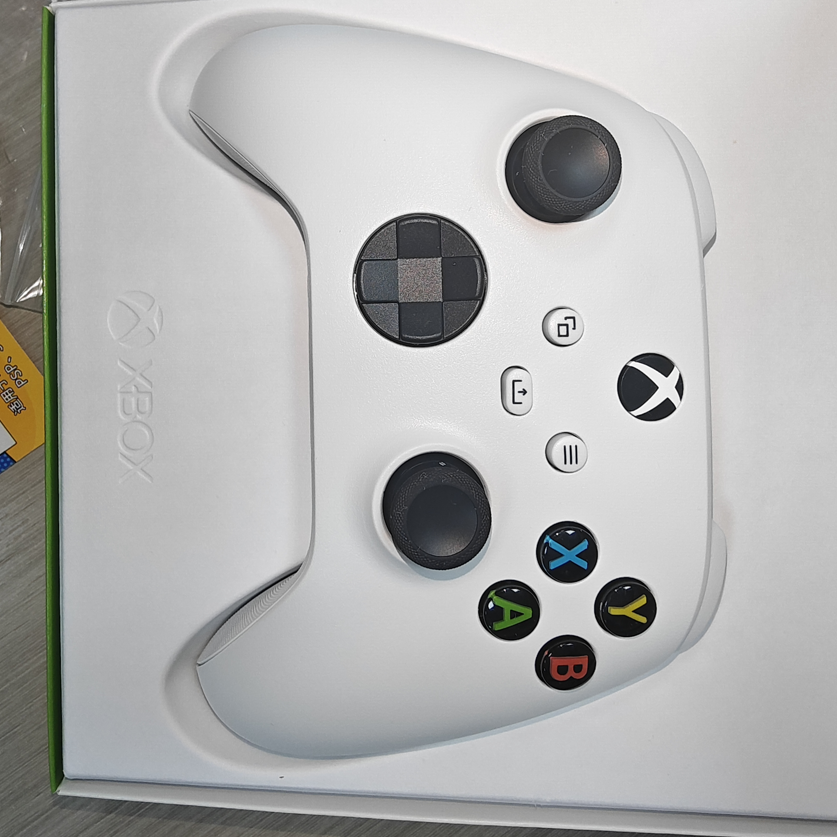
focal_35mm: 31
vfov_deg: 52.5
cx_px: 365
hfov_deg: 52.4
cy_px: 421
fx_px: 848
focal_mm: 2.32
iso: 226
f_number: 2
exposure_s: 1/50
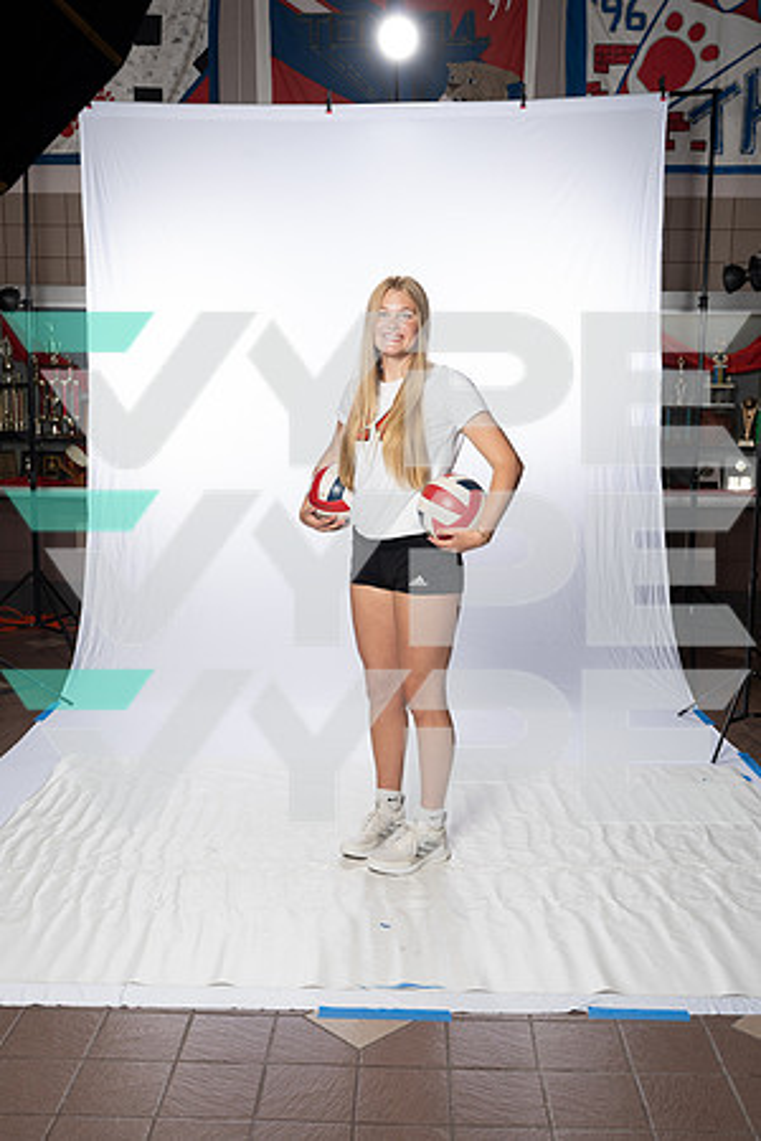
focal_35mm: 35
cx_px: 380
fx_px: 1110
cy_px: 570
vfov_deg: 54.4
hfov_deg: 37.9
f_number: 8
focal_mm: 35
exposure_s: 1/250
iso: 640
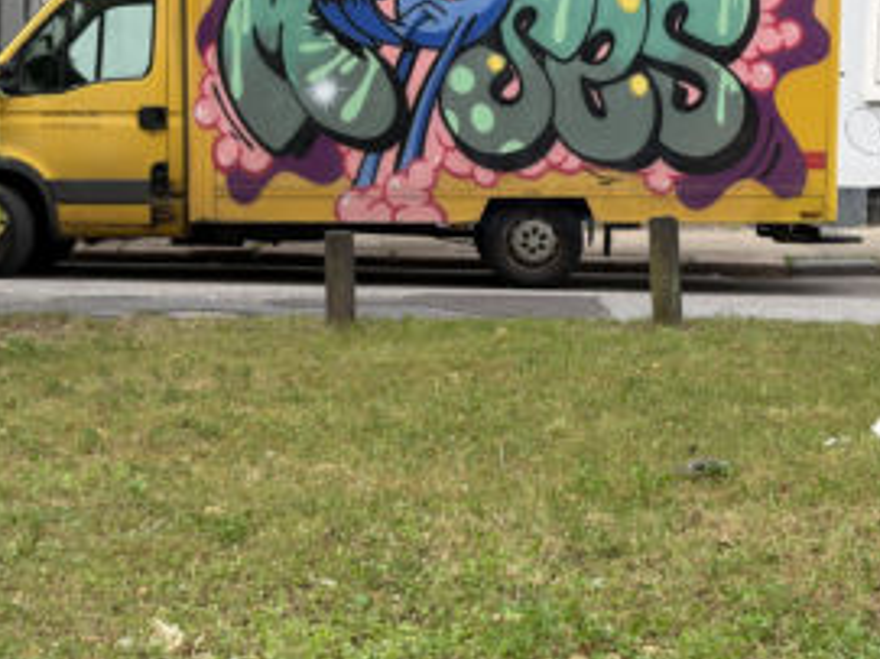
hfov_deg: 20.4
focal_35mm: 96
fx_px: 2439
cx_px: 435
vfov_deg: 15.4
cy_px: 310
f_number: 1.6
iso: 32
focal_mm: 5.96
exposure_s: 1/121
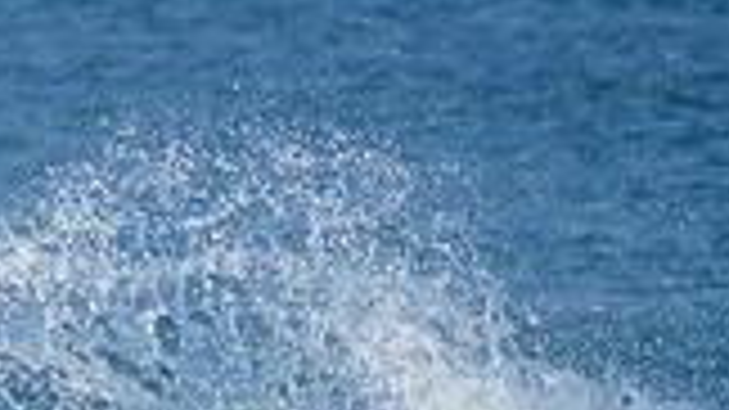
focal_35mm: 1939
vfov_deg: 0.6
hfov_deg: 1.1
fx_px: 37469
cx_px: -18
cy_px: 493
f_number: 5.6
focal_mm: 500
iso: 320
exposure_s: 1/2000
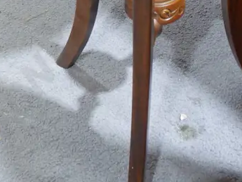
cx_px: 176
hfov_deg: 18.3
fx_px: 748
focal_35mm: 107
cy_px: -110
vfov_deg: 12.9
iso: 2000
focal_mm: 18
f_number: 4
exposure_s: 1/60
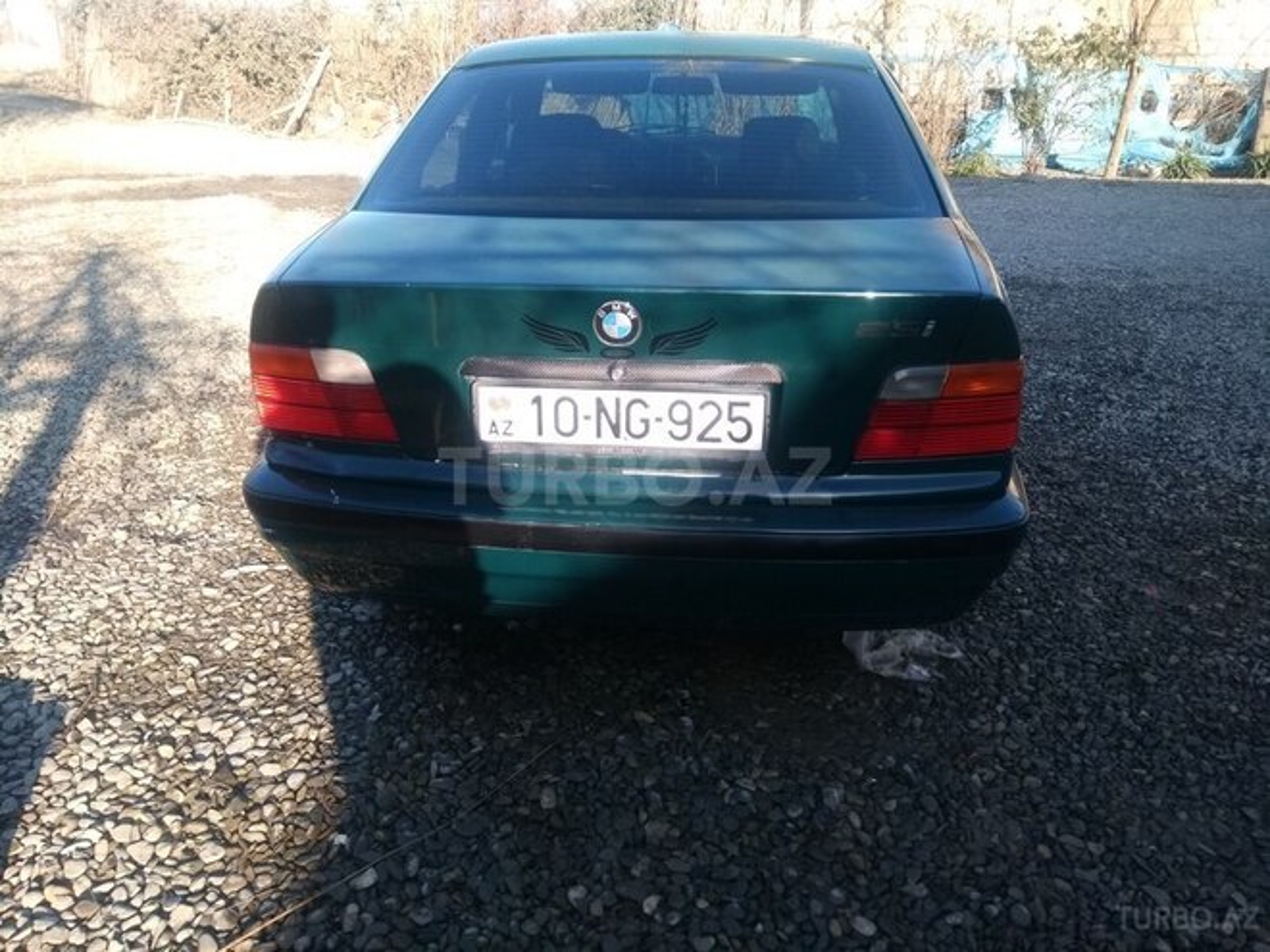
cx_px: 635
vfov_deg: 63.4
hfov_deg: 79.0
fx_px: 770
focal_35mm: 21
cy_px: 476
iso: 100
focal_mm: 3.57
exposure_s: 1/281
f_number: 2
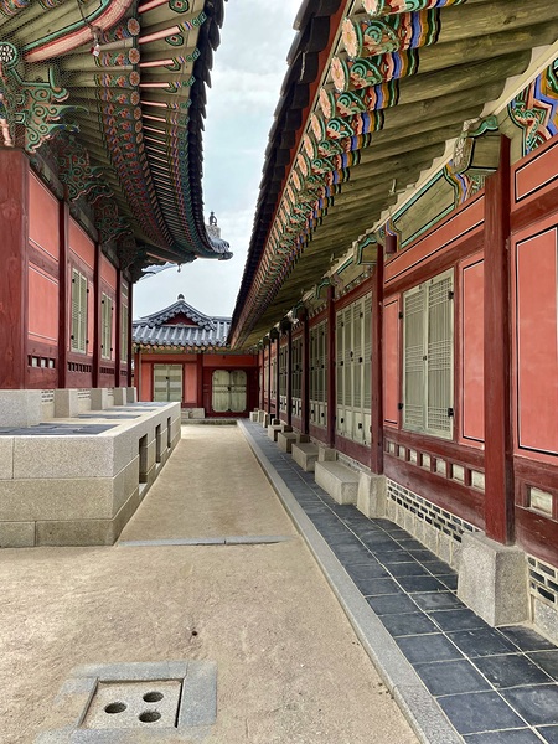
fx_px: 559
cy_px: 372
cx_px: 279
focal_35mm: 26
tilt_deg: +2.4
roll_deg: +0.8
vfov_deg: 67.3
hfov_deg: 53.1
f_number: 1.6
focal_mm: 4.2
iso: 32
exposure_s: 1/1147
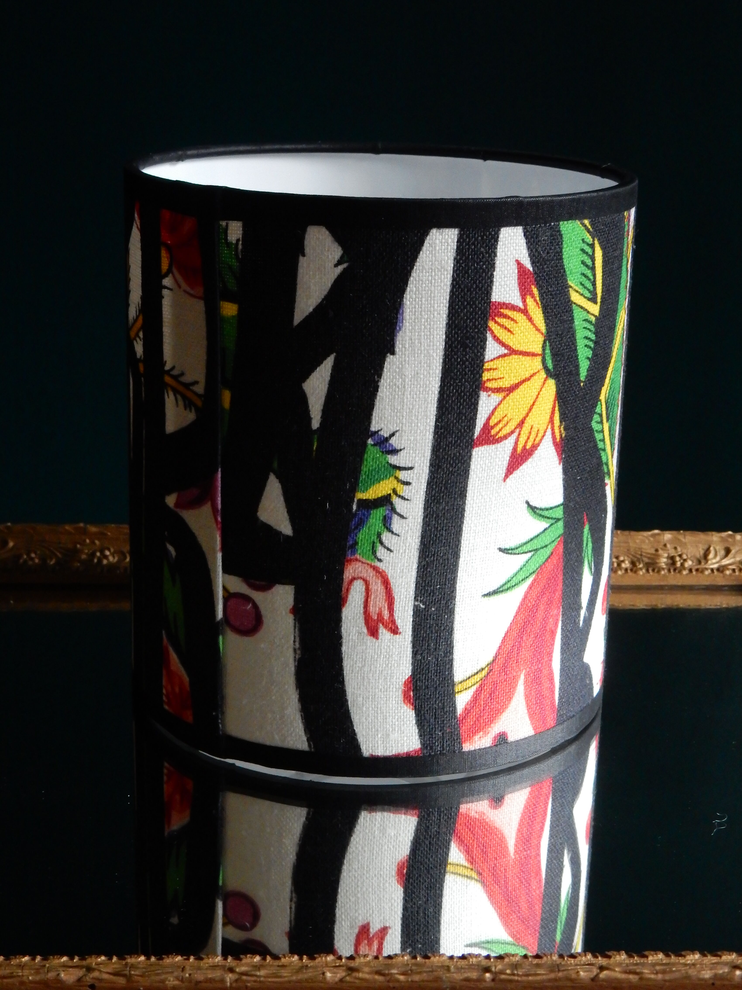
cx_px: 374
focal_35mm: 61
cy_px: 502
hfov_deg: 24.0
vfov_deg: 31.7
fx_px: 1743
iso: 720
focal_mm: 10.7
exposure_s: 1/40
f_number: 4.5
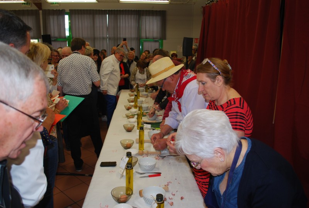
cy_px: 104
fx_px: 232
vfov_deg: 48.1
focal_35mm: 27
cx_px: 154
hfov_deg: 67.3
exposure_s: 1/60
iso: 200
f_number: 3.8
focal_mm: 18
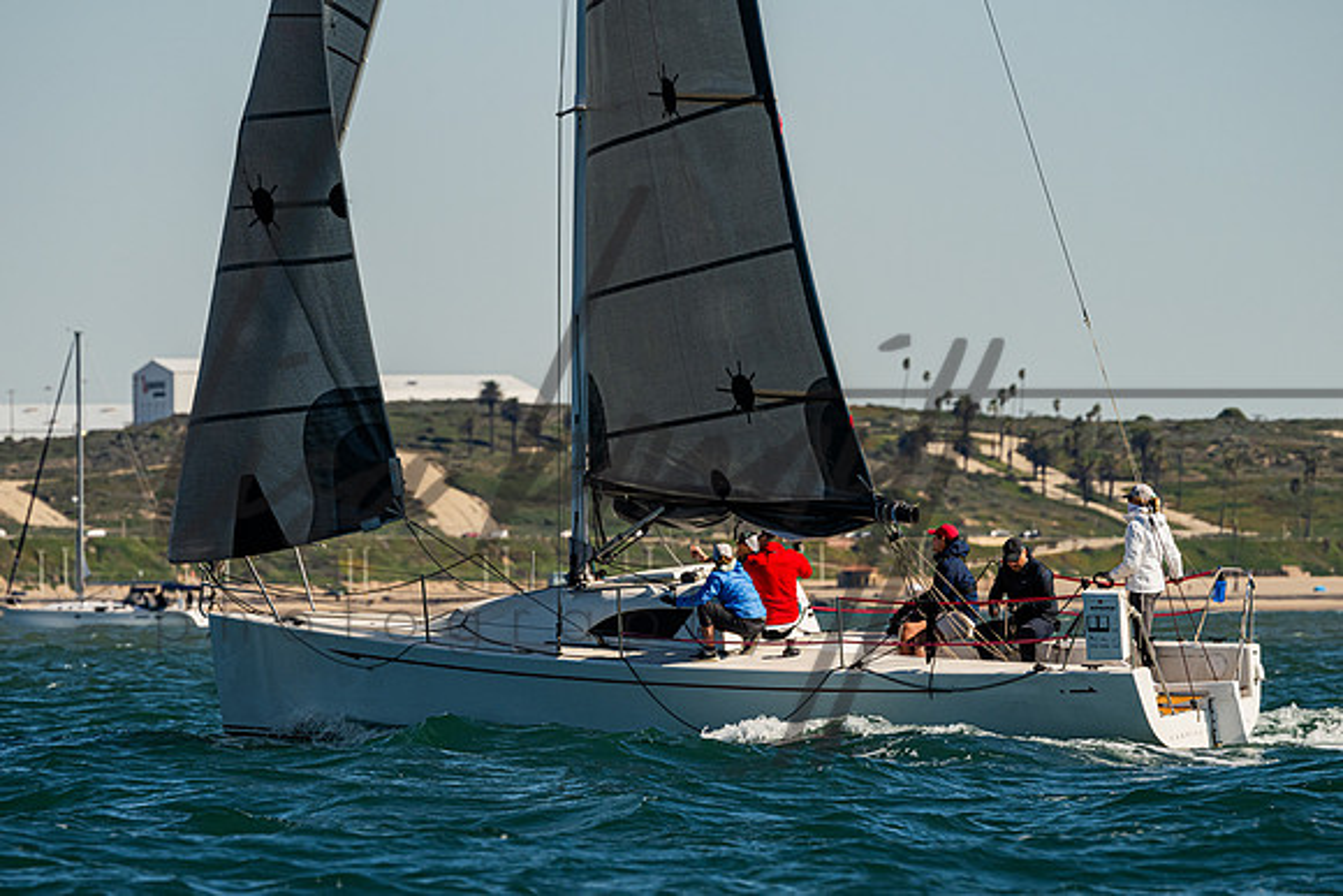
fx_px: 15973
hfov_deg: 4.8
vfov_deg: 3.2
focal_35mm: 428
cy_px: 535
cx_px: 672
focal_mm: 340
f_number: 9
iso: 400
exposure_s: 1/2000
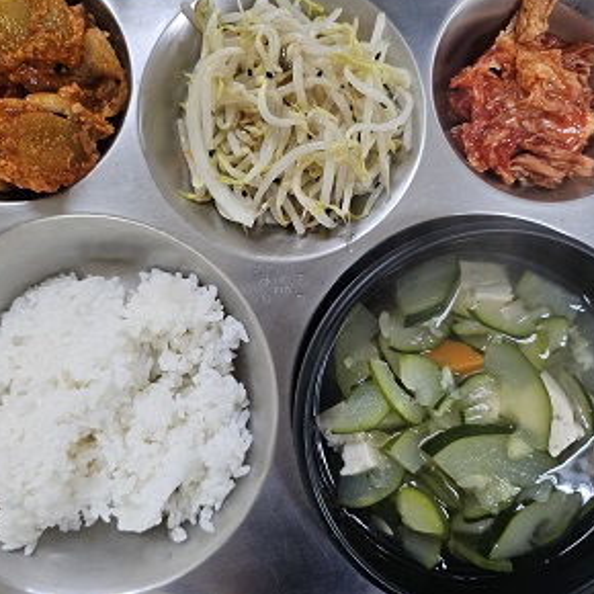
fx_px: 544
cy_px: 293
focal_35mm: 28
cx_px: 270
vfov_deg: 57.3
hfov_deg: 57.2
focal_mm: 6.3
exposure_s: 1/101
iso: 320
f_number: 1.7
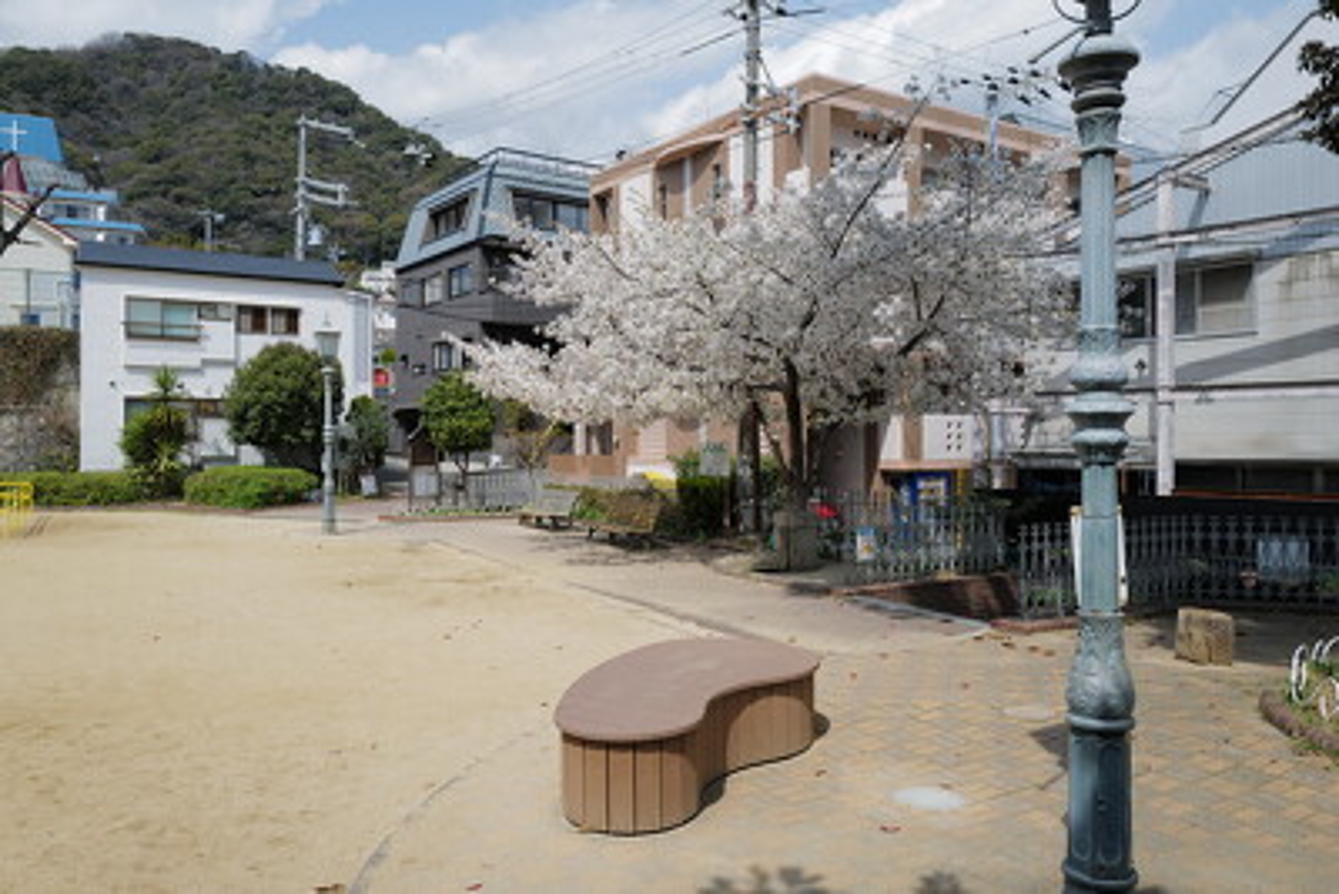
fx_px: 1042
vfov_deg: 46.4
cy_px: 447
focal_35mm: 28
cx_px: 670
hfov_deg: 65.5
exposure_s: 1/640
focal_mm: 28
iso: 100
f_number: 5
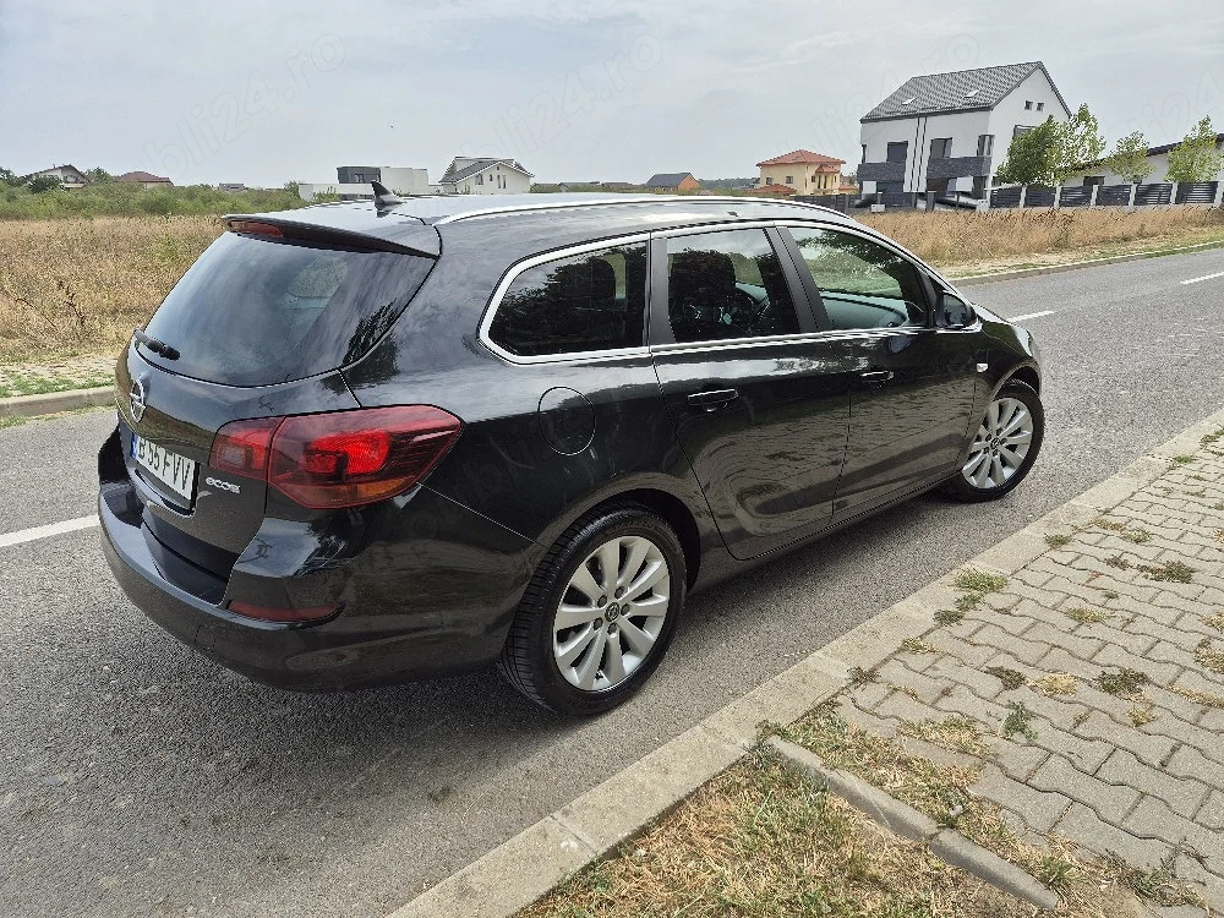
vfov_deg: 58.9
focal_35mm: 23
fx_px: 813
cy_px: 459
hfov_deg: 73.9
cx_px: 612
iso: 25
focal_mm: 5.4
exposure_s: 1/1250
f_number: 1.8
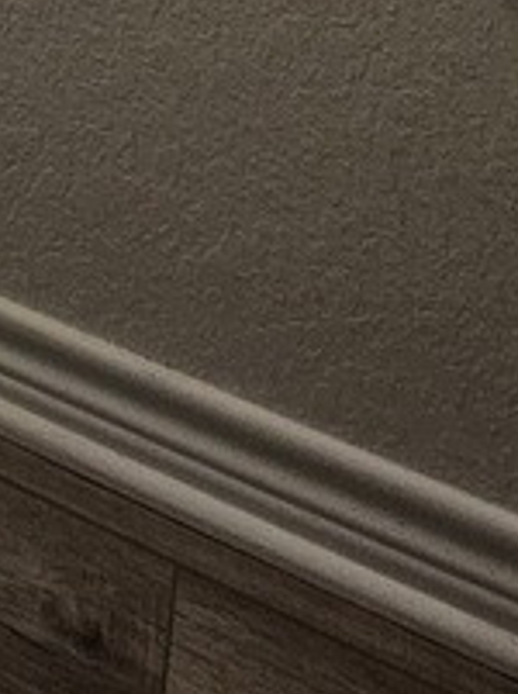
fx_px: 1401
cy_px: -1032
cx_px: -487
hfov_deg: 16.5
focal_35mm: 70
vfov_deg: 14.6
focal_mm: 2.2
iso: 64
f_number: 2.2
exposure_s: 1/60
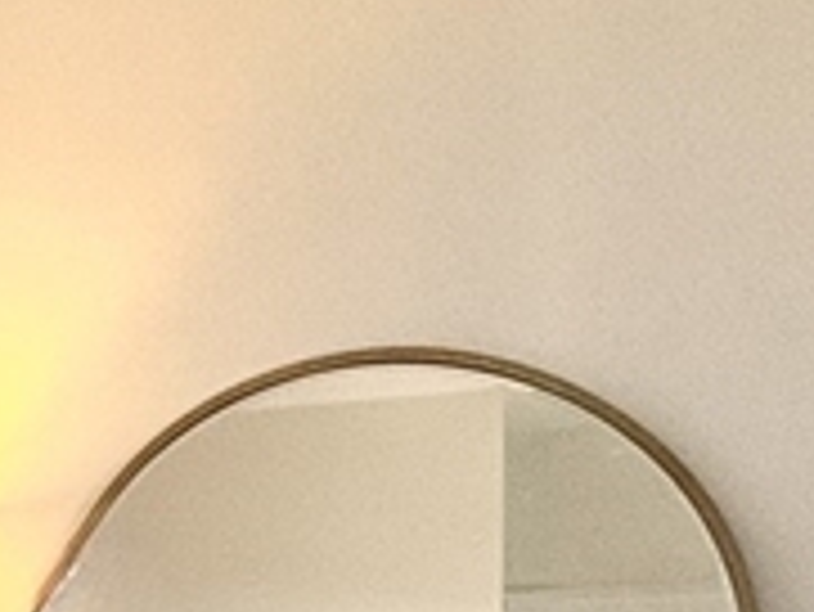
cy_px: 693
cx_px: -594
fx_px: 1859
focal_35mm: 79
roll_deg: +2.4
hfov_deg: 19.4
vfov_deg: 17.9
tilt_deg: -2.0
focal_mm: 2.22
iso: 200
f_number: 2.2
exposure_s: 1/60
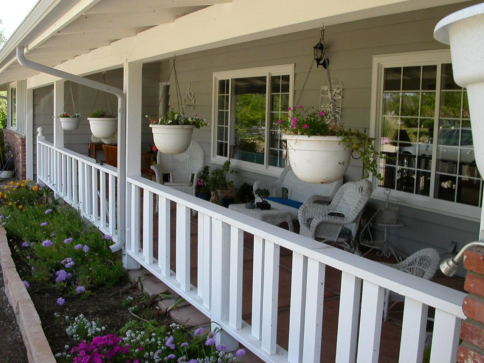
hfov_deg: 50.1
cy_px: 182
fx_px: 517
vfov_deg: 38.7
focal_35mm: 37
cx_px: 242
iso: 100
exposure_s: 1/159
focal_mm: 5.6
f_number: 4.5
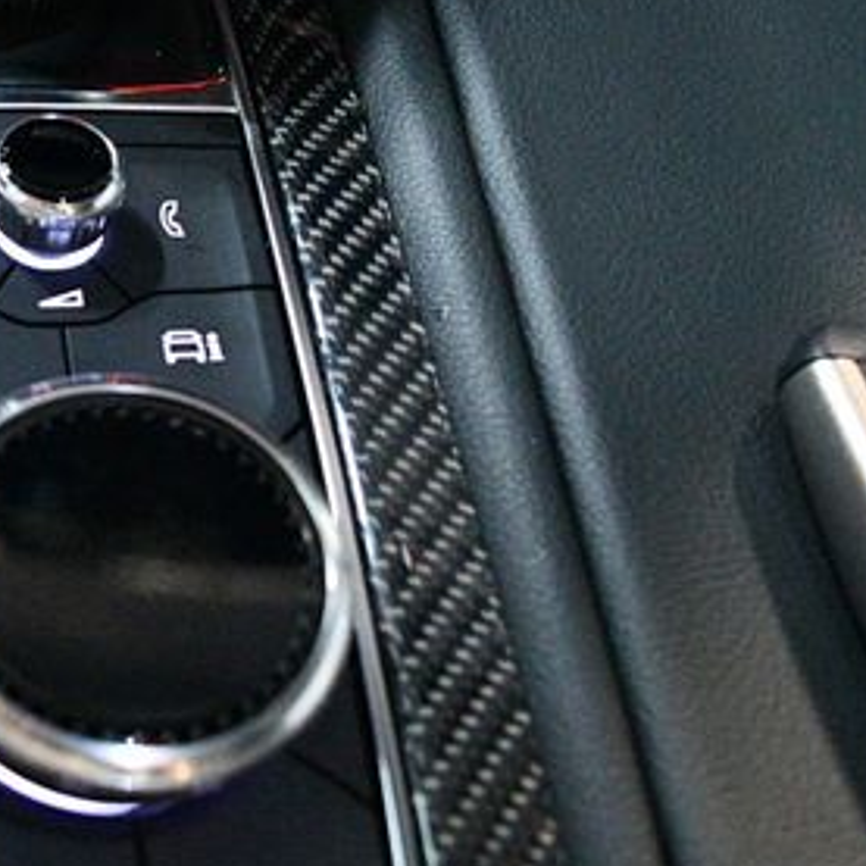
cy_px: 450
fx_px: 1500
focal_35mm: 53
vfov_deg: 32.2
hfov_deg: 30.9
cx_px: 106
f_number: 3.5
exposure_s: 1/30
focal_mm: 18
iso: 12800
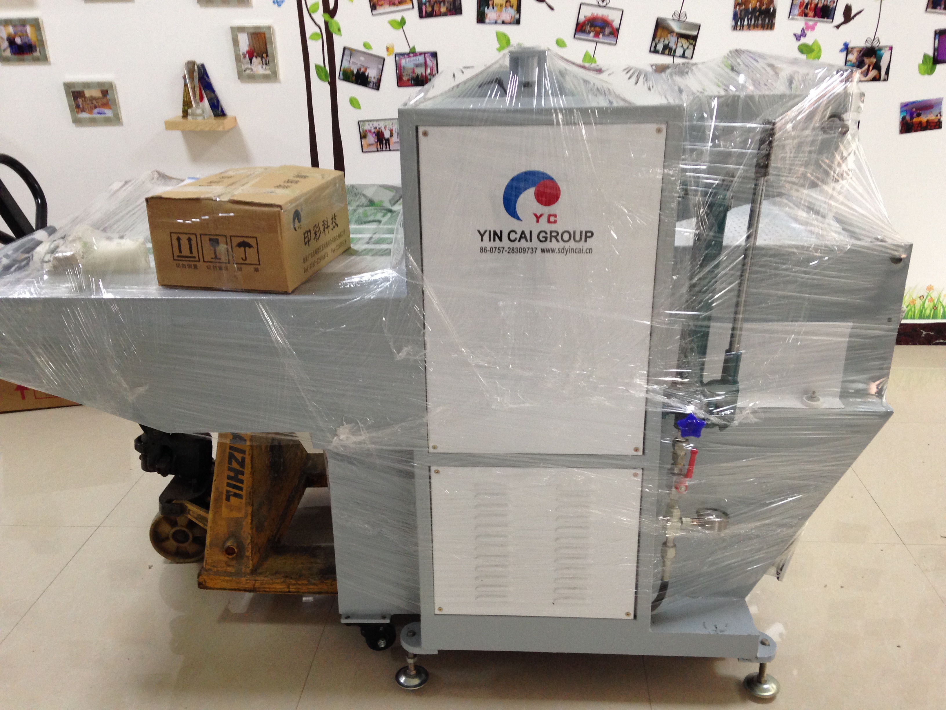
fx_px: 902
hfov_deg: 55.4
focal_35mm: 33
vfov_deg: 42.9
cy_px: 355
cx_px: 473
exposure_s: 1/20
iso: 125
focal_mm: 4.12
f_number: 2.4
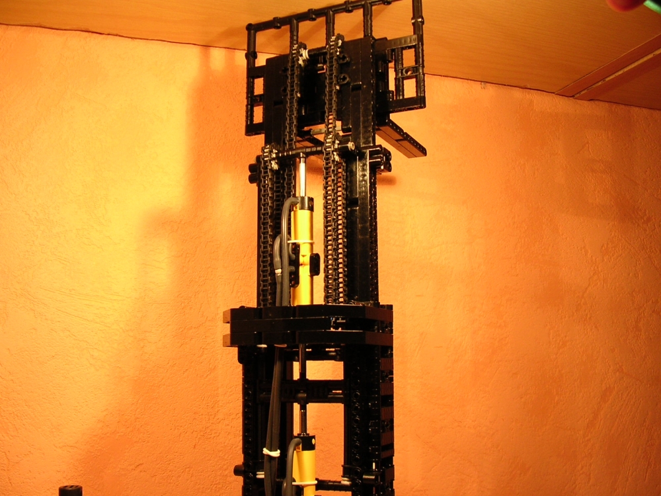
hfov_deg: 49.0
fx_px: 726
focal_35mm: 38
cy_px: 248
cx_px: 330
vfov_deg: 37.7
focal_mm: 5.8
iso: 100
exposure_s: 1/11
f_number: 2.8
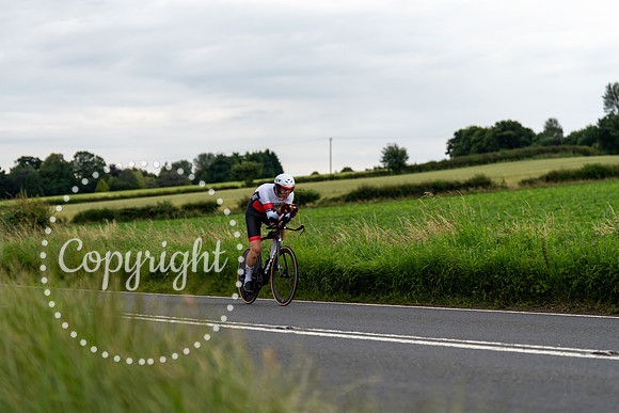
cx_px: 310
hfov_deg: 21.2
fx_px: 1651
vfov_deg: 14.3
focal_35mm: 96
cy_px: 206
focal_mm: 96
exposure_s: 1/800
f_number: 3.2
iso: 500
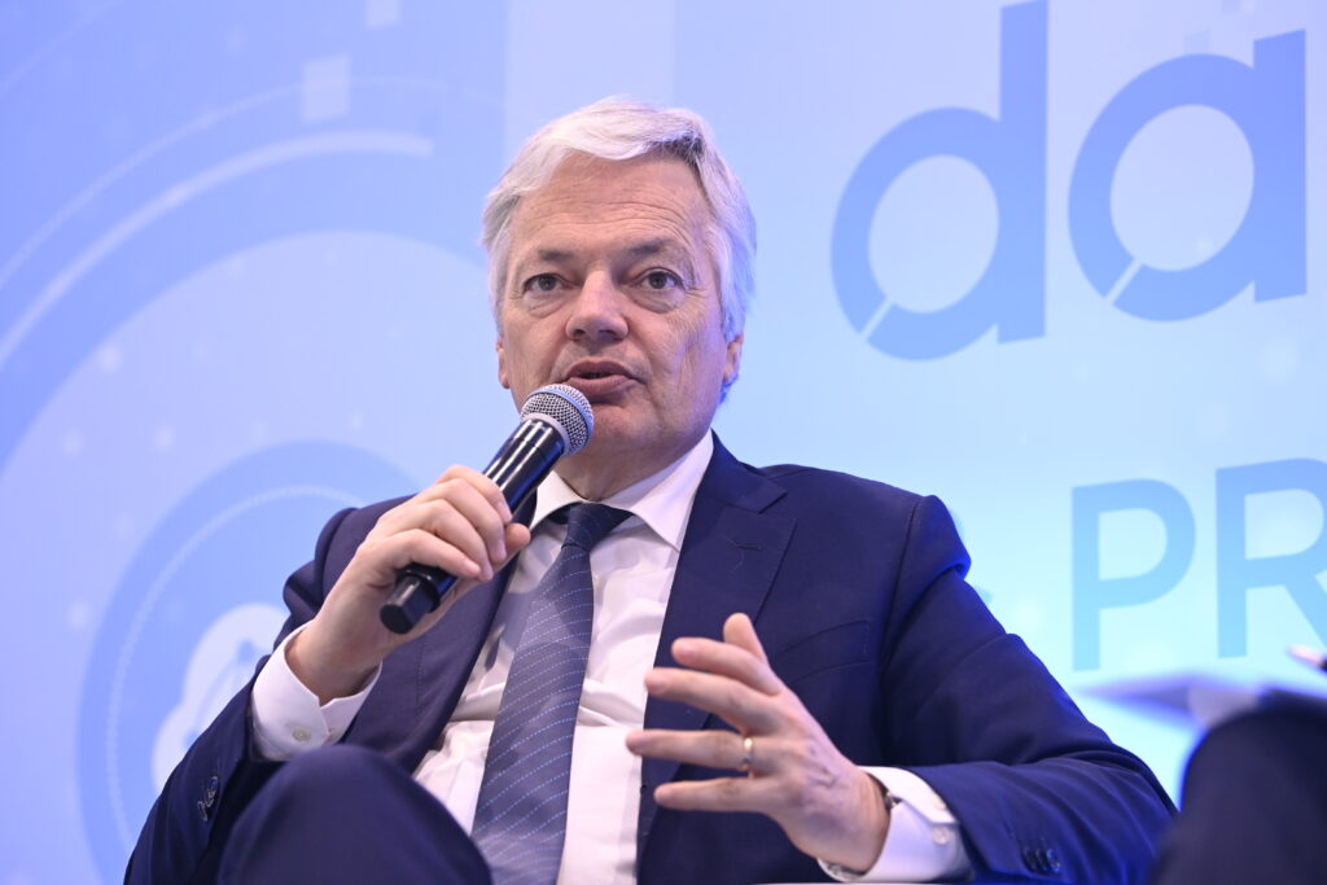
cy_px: 442
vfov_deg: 11.8
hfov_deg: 17.6
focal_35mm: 116
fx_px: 4276
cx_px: 664
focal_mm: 116
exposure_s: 1/250
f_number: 4
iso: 4000
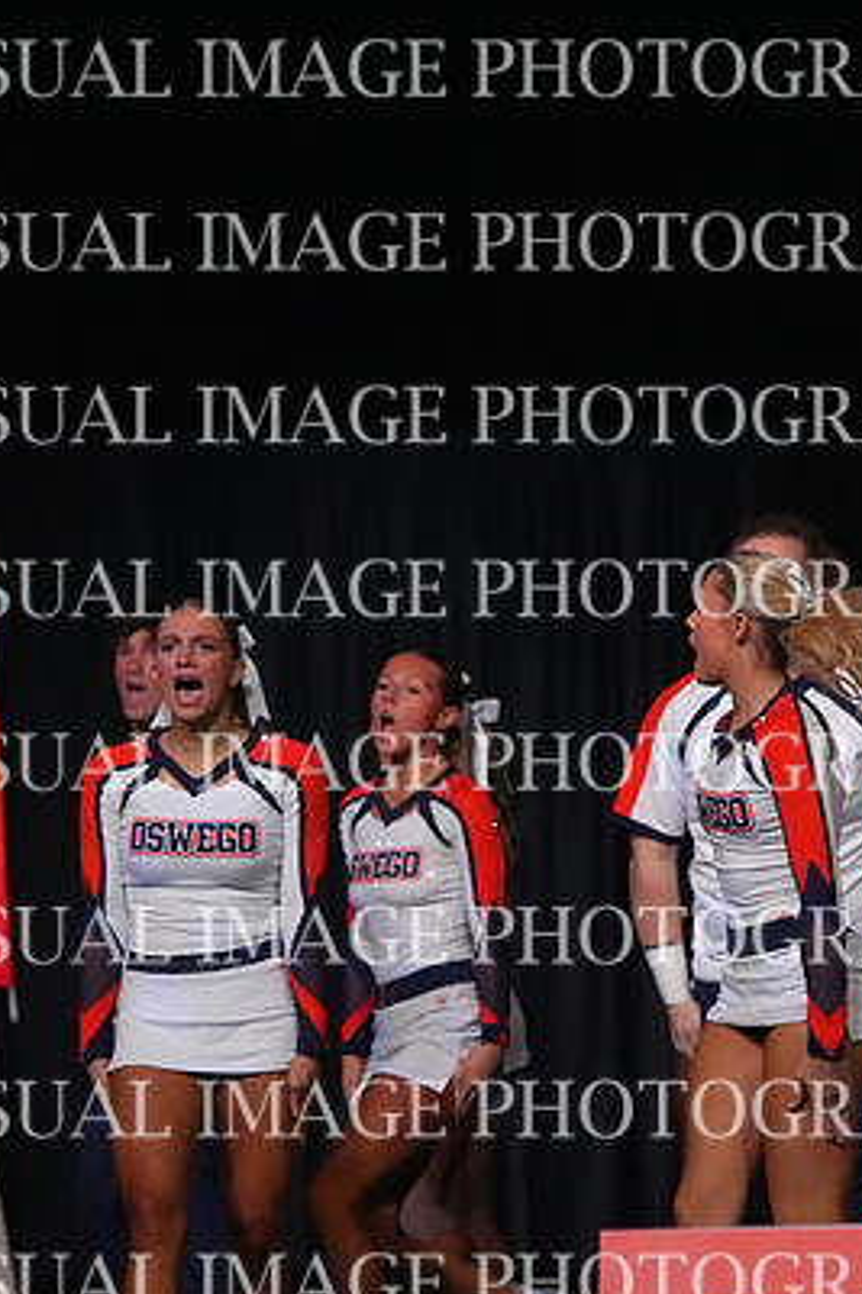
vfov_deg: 6.1
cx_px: 450
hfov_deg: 4.0
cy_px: 849
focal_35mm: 340
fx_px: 12221
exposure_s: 1/1250
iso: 16000
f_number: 5.6
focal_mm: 235
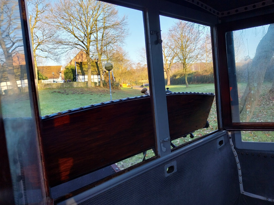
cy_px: 97
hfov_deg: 63.4
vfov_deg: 49.7
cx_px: 140
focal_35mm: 28
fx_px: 222
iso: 32
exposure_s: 1/100
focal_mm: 4
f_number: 1.8
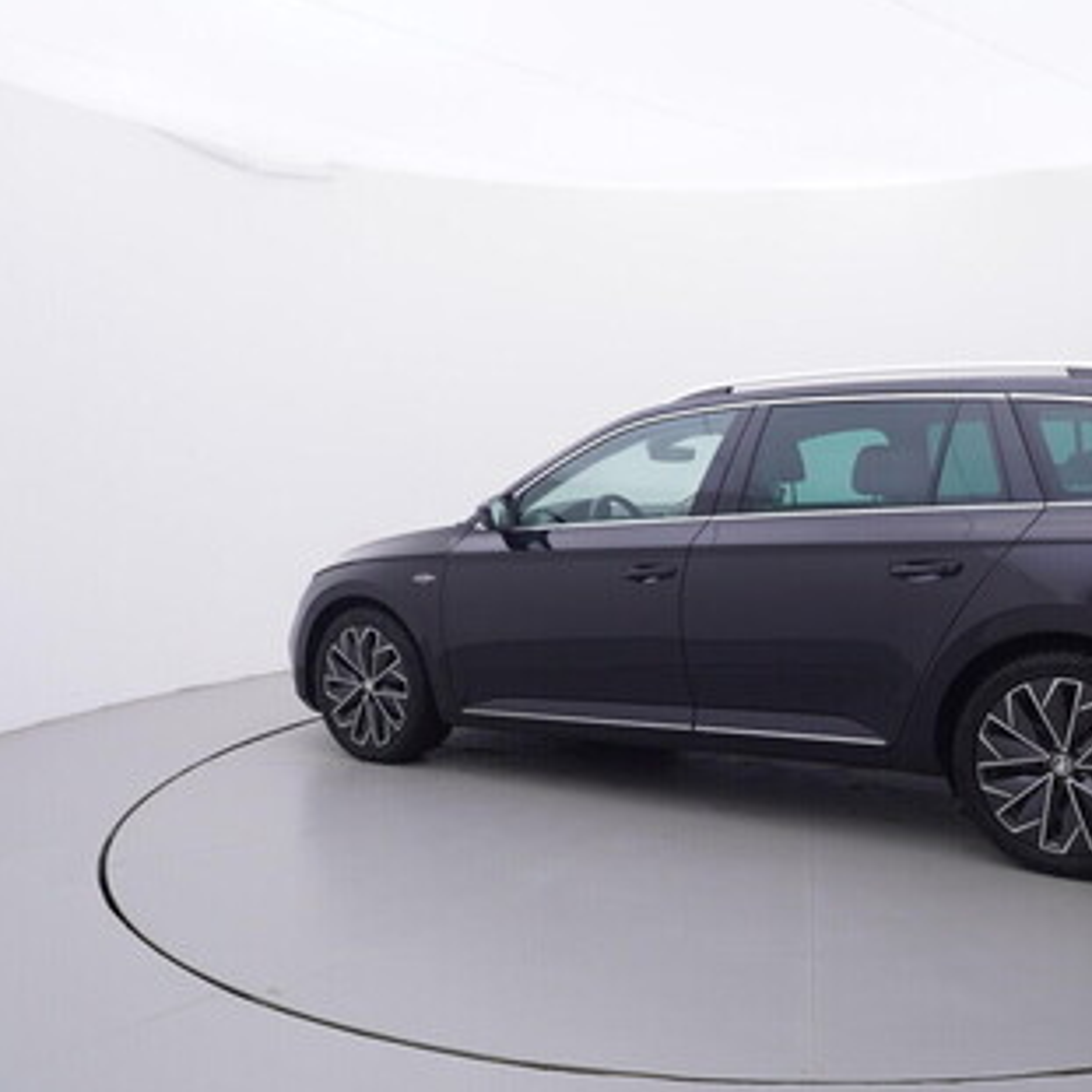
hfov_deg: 48.0
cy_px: 599
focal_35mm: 34
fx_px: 1205
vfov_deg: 48.7
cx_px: 725
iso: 200
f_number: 5
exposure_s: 1/80
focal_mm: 15
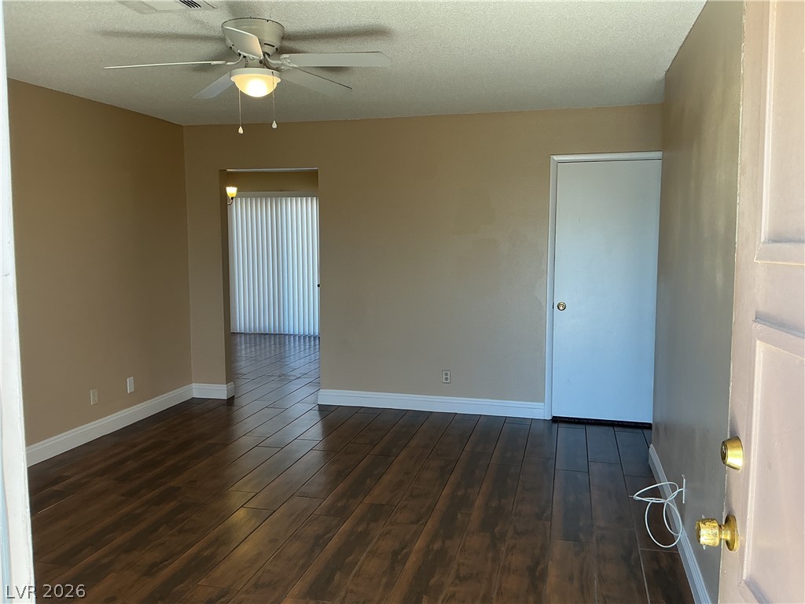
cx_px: 402
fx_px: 674
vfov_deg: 48.2
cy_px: 302
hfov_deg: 61.7
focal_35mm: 29
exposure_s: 1/120
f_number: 1.8
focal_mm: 3
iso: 50
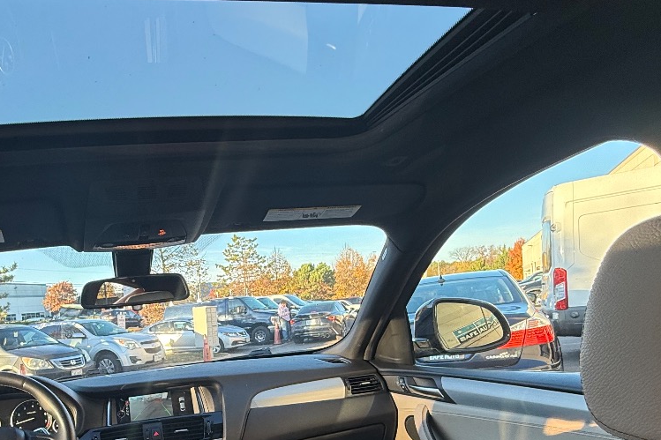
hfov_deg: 63.4
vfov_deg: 44.7
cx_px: 208
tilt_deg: -2.9
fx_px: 514
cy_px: 335
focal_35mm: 28
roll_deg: +5.2
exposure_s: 1/134
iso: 64
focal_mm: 2.22
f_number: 2.2
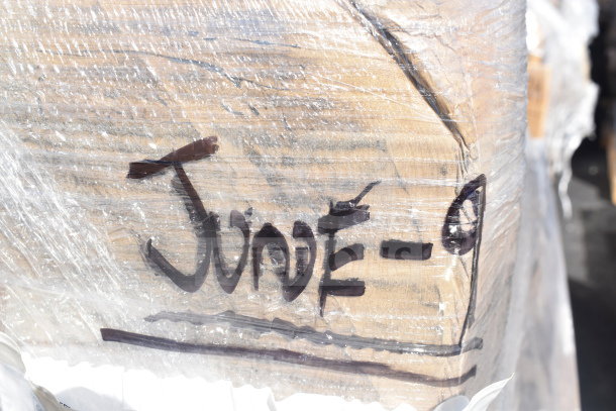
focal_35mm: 39
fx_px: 667
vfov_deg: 34.2
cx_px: 308
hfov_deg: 49.5
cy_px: 206
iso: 200
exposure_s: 1/320
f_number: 9
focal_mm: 26
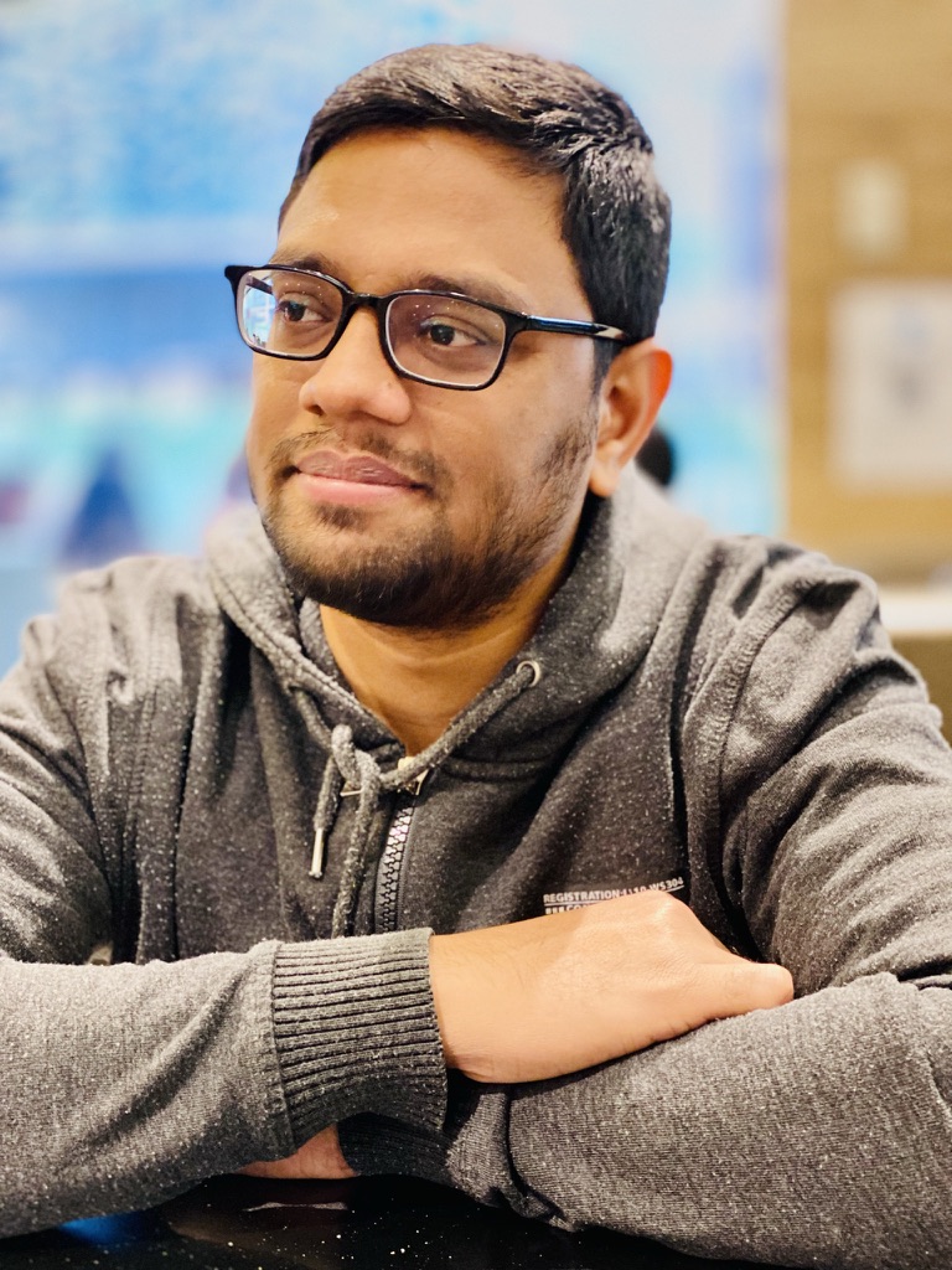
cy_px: 635
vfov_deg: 36.8
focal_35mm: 52
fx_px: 1907
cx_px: 476
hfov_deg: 28.0
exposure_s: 1/14
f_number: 2
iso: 500
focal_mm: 6
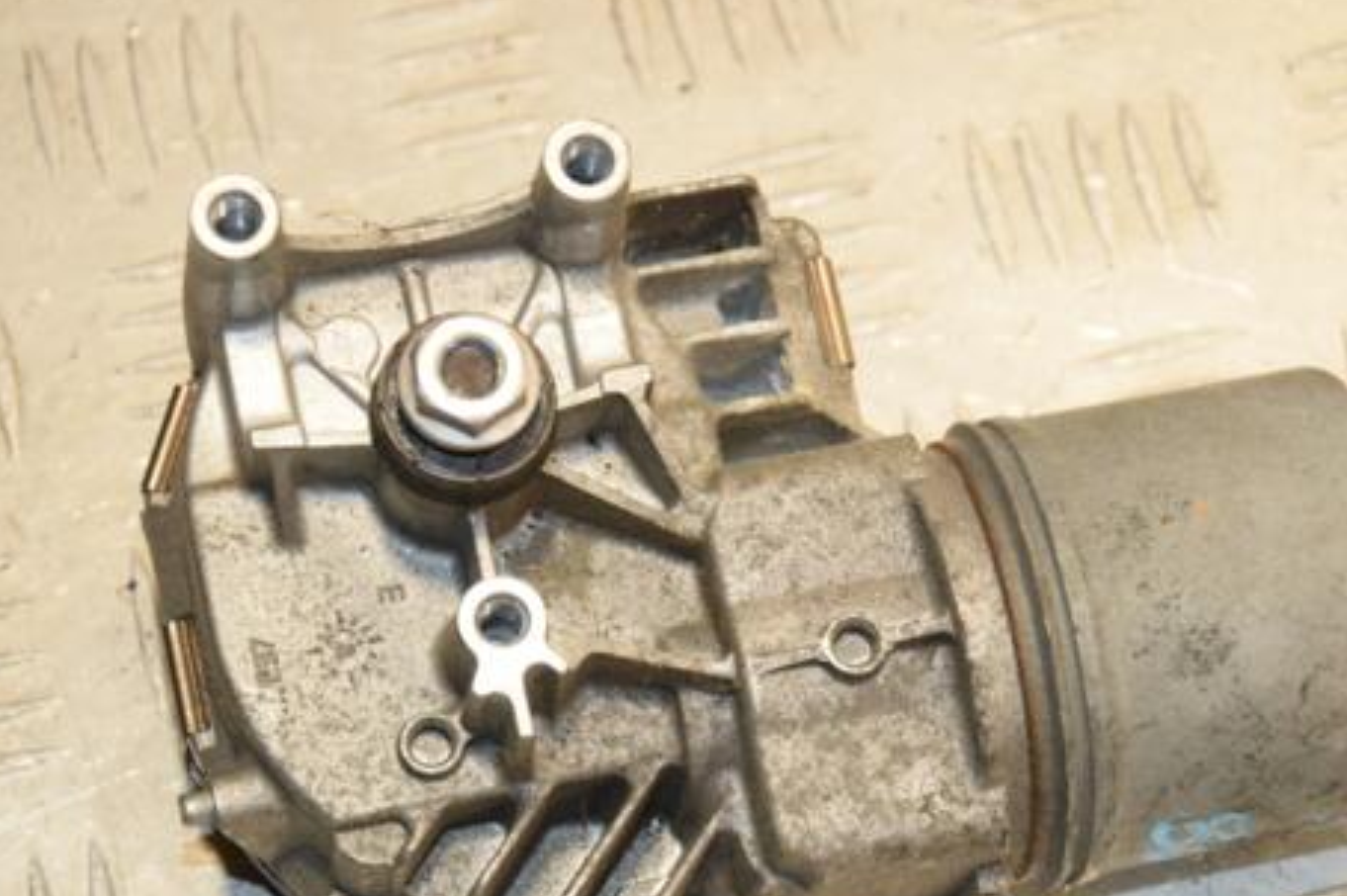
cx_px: 768
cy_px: 573
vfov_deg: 11.1
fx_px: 4599
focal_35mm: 123
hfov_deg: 16.7
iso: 800
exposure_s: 1/200
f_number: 7.1
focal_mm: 62
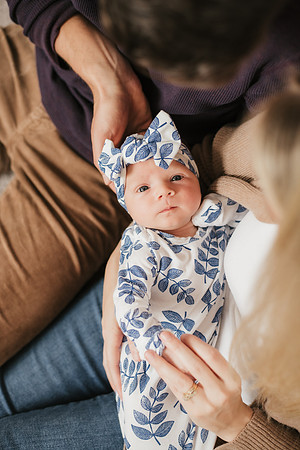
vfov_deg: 39.6
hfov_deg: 27.0
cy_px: 225
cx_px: 150
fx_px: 625
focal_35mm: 50
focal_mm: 50
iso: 500
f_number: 2.5
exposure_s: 1/250
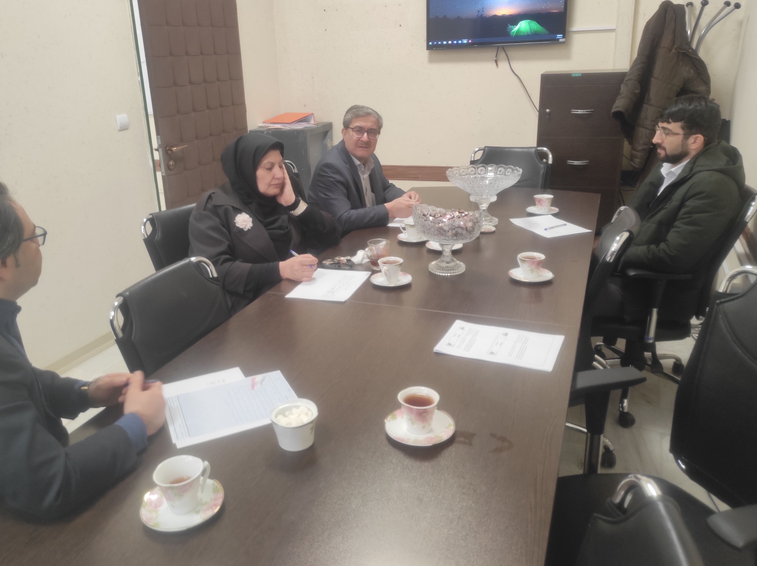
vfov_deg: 48.1
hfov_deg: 61.5
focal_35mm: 29
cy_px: 252
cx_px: 338
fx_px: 634
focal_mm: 5.43
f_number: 1.89
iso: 345
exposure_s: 1/33
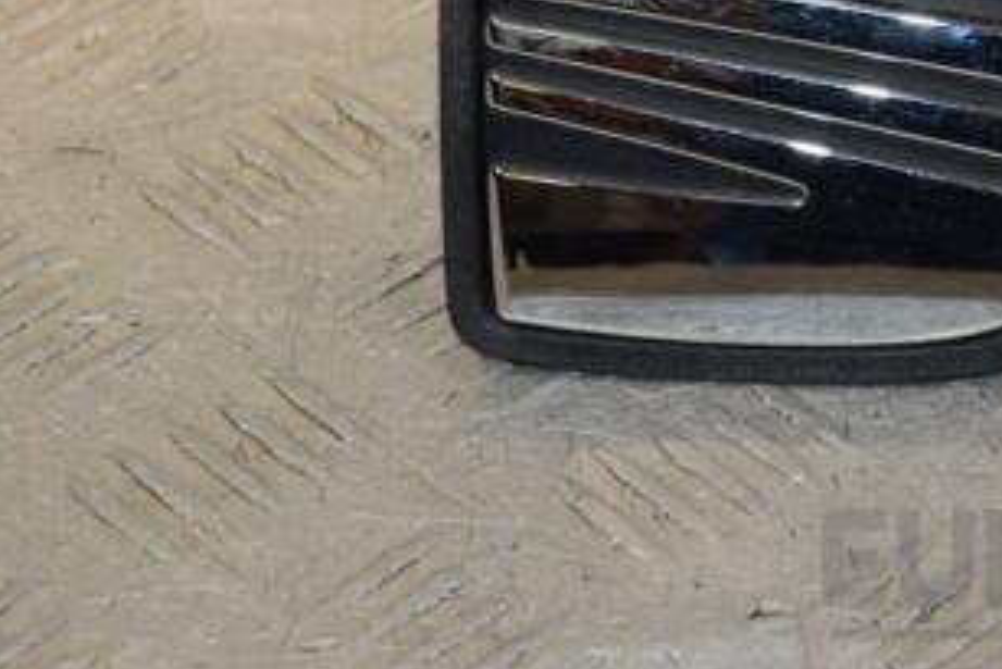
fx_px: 7351
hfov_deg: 7.8
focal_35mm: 264
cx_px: 760
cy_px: 124
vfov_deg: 5.2
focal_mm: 90
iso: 800
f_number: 7.1
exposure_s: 1/200
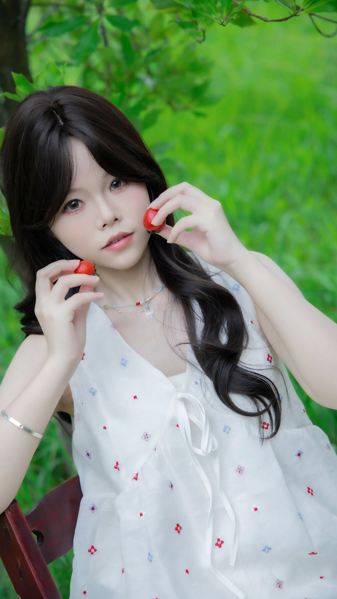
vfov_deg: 28.6
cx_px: 138
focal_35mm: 74
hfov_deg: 16.3
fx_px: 1176
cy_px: 301
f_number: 3.2
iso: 200
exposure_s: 1/125
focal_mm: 70
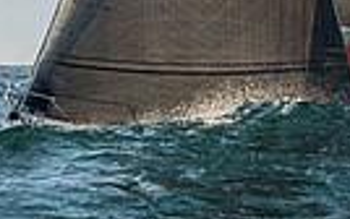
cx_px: 276
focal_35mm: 362
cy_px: -279
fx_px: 3456
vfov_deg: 3.6
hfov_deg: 5.8
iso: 400
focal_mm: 70
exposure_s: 1/800
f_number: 8
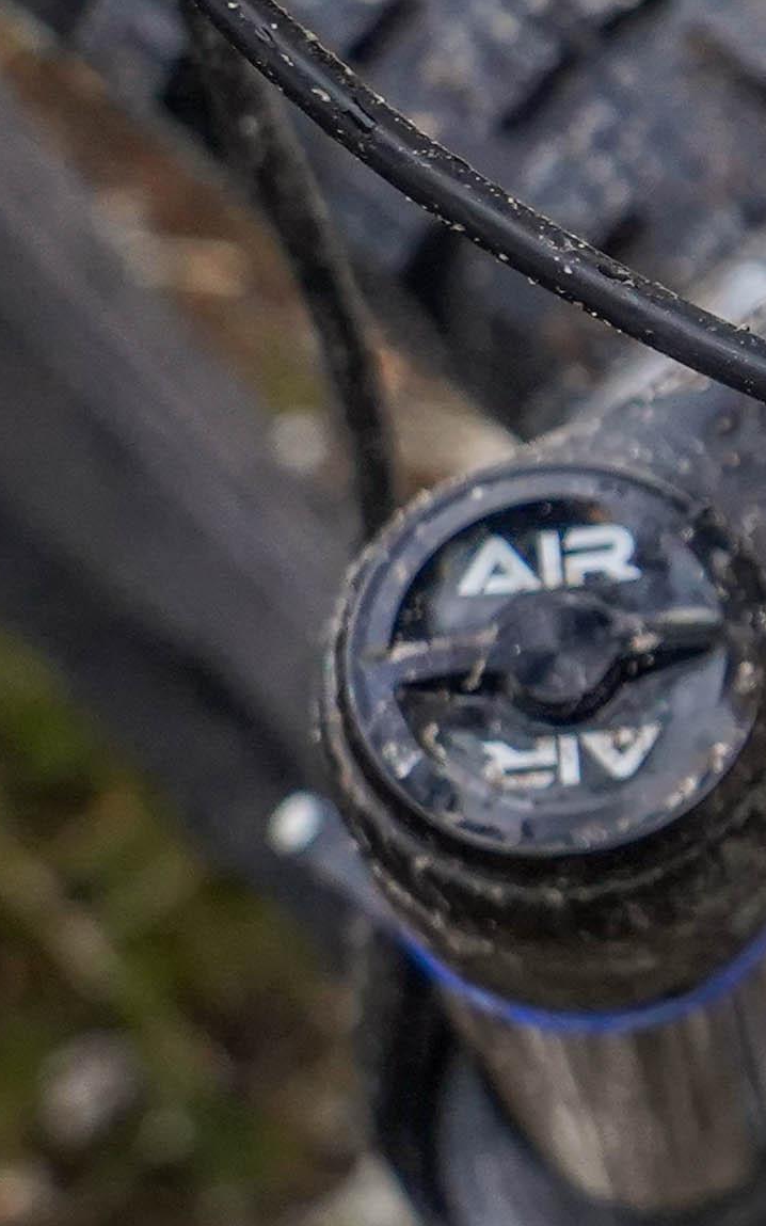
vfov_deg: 10.6
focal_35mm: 197
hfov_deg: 6.2
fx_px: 6581
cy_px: 391
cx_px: 2132
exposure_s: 1/2000
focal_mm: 37
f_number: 6.3
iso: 2000
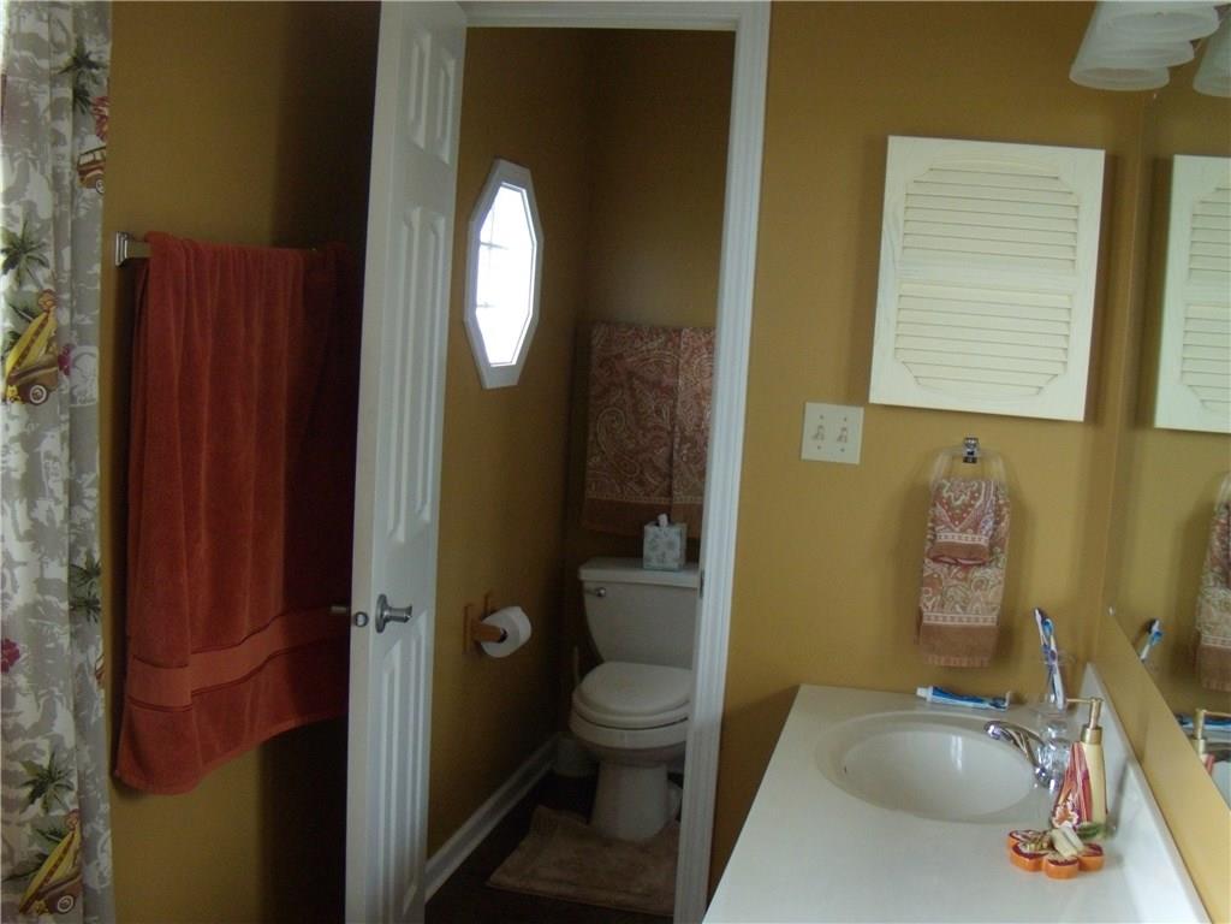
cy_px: 462
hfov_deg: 51.4
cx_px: 616
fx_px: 1280
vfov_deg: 39.7
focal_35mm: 36
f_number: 3.6
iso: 320
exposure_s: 1/60
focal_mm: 6.4
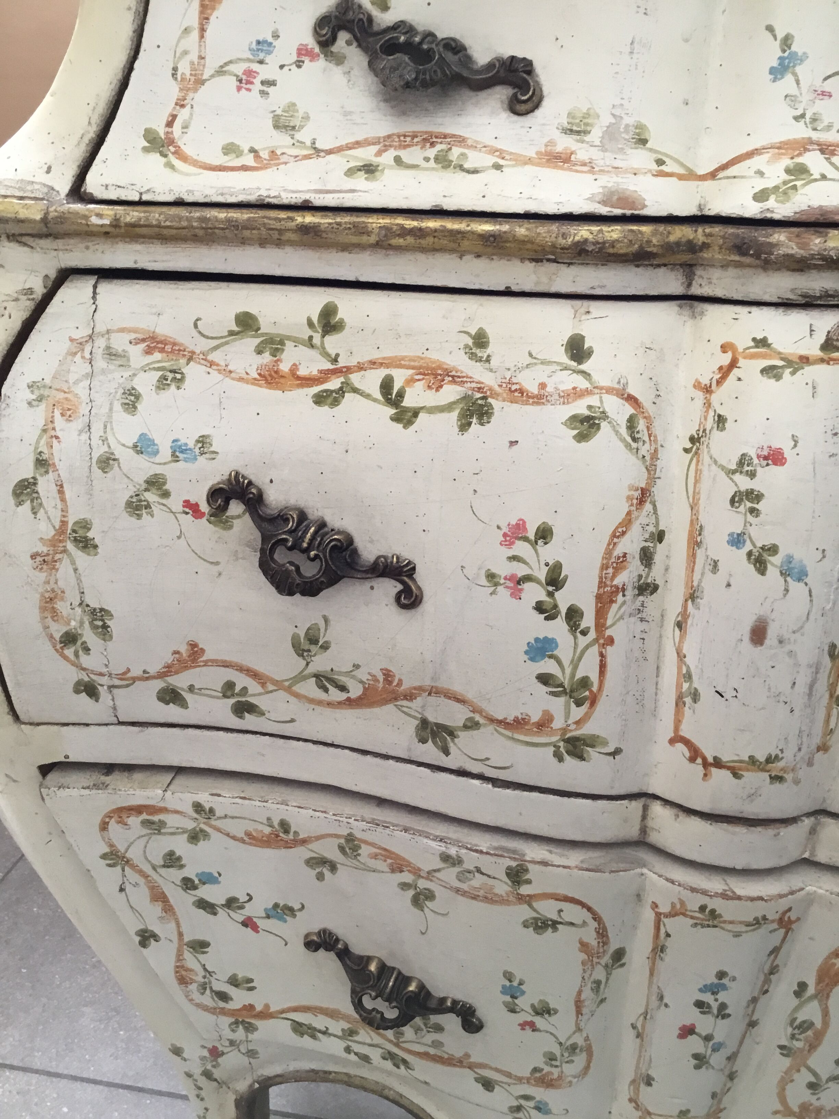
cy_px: 560
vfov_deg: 58.4
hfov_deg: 45.4
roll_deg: +0.9
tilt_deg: -20.3
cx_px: 420
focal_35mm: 31
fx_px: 1002
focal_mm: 3.3
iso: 100
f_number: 2.4
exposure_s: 1/33
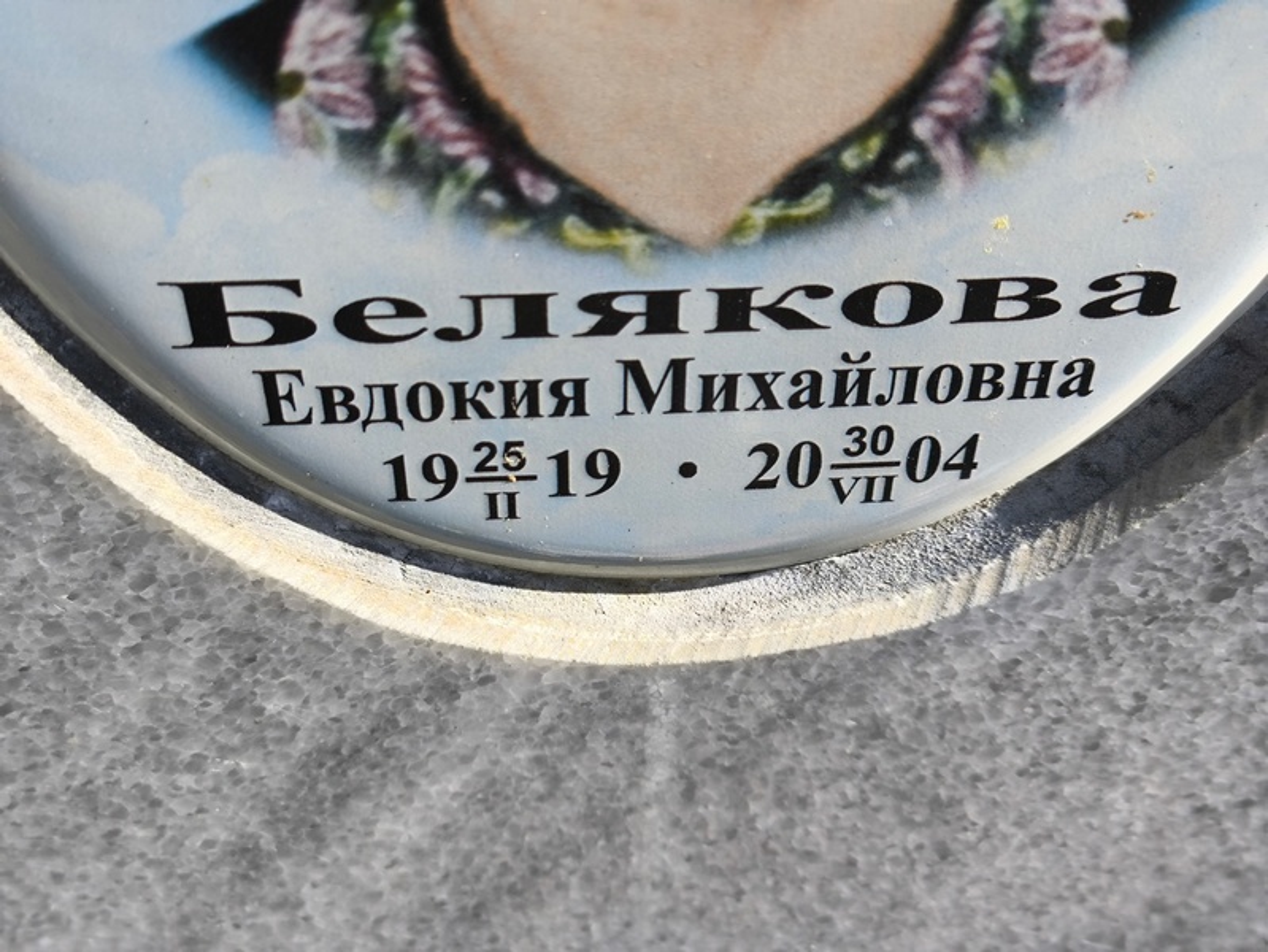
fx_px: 1832
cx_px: 634
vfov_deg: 29.1
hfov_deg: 38.2
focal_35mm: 50
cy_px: 476
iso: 50
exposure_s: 1/523
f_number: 1.7
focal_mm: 4.71
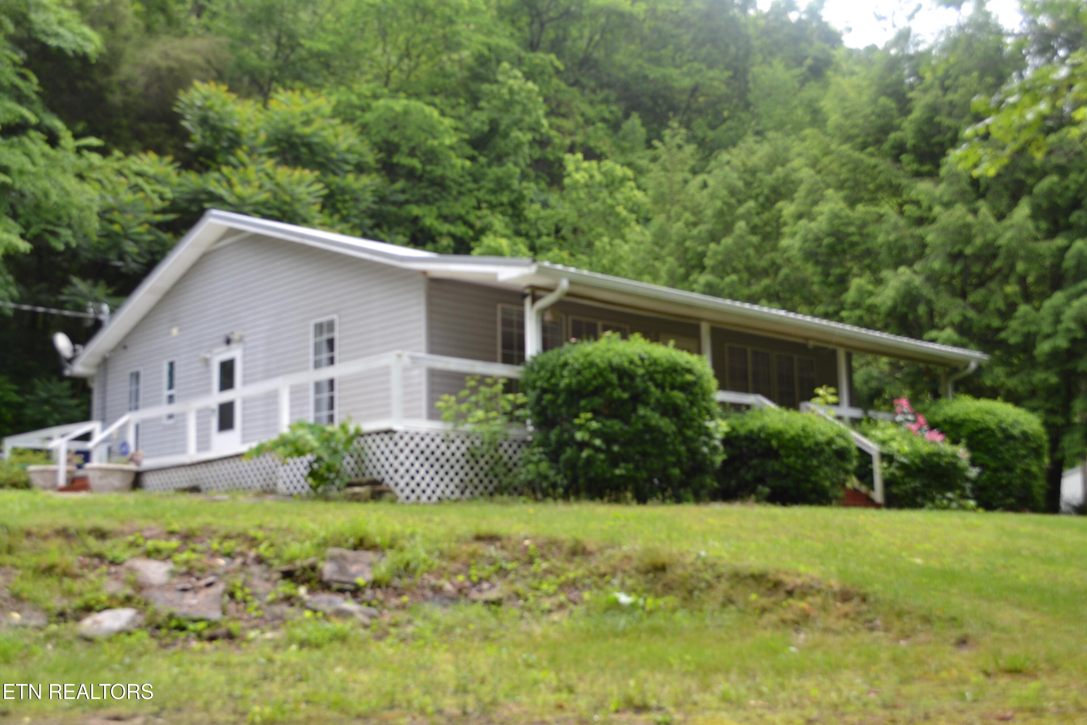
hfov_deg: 49.6
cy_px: 362
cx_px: 544
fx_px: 1177
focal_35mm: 39
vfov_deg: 34.2
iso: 125
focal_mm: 26
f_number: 5.6
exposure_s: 1/125
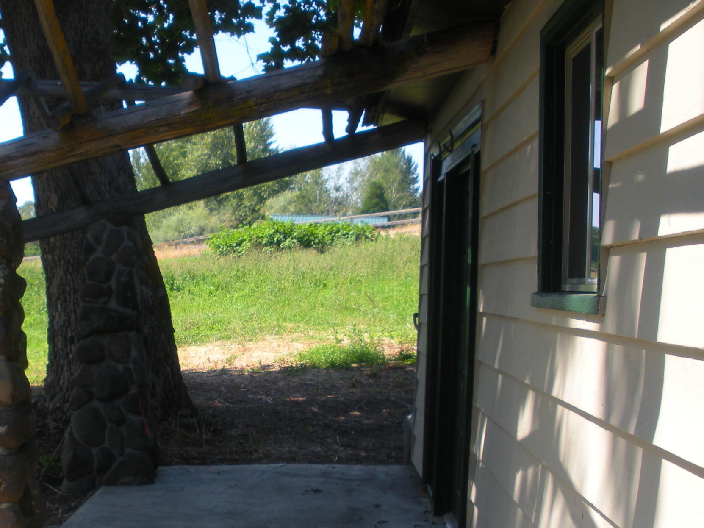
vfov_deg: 22.5
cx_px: 256
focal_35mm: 65
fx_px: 1322
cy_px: 344
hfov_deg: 29.7
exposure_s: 1/277
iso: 64
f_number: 3.5
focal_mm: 6.3
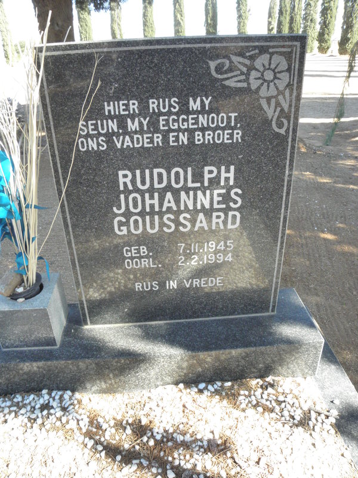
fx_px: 359
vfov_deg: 67.3
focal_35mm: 26
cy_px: 239
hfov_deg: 53.1
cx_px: 179
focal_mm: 4.6
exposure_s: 1/100
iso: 200
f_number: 6.3
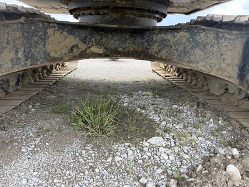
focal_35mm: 26
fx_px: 187
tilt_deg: -14.0
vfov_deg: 53.1
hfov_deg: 67.3
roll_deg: +1.0
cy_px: 94
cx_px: 124
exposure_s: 1/388
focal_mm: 5.96
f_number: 1.6
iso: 50
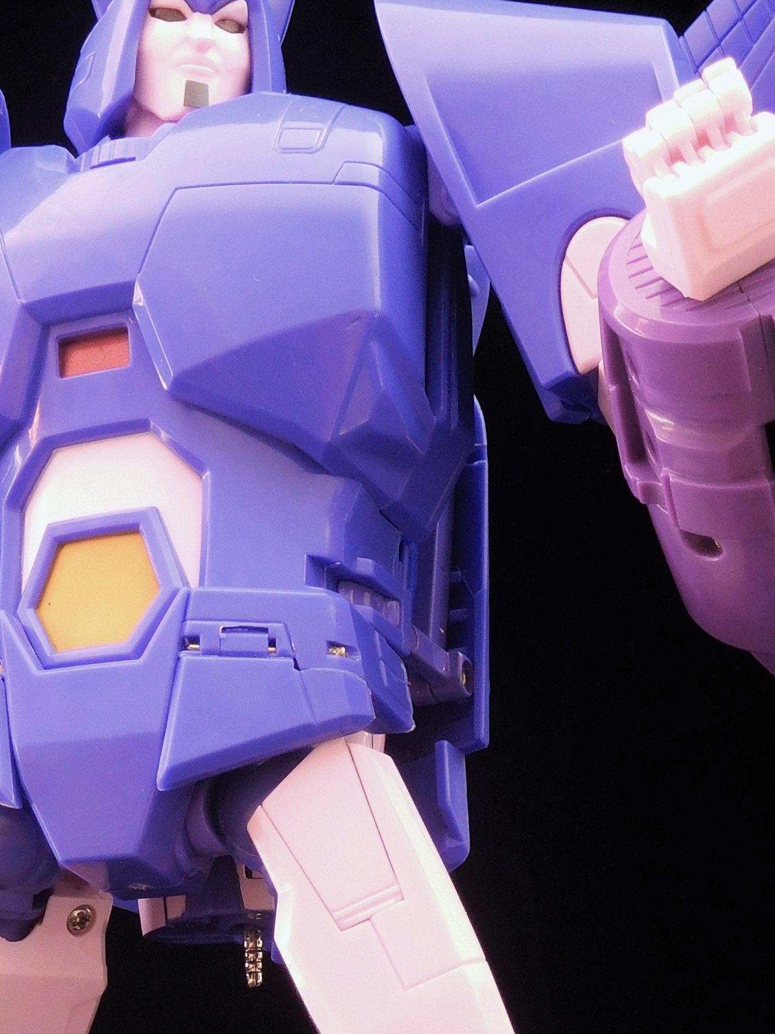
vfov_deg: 19.6
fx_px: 2925
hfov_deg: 15.1
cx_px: 270
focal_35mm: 98
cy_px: 953
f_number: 3.9
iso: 200
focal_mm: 7.1
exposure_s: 1
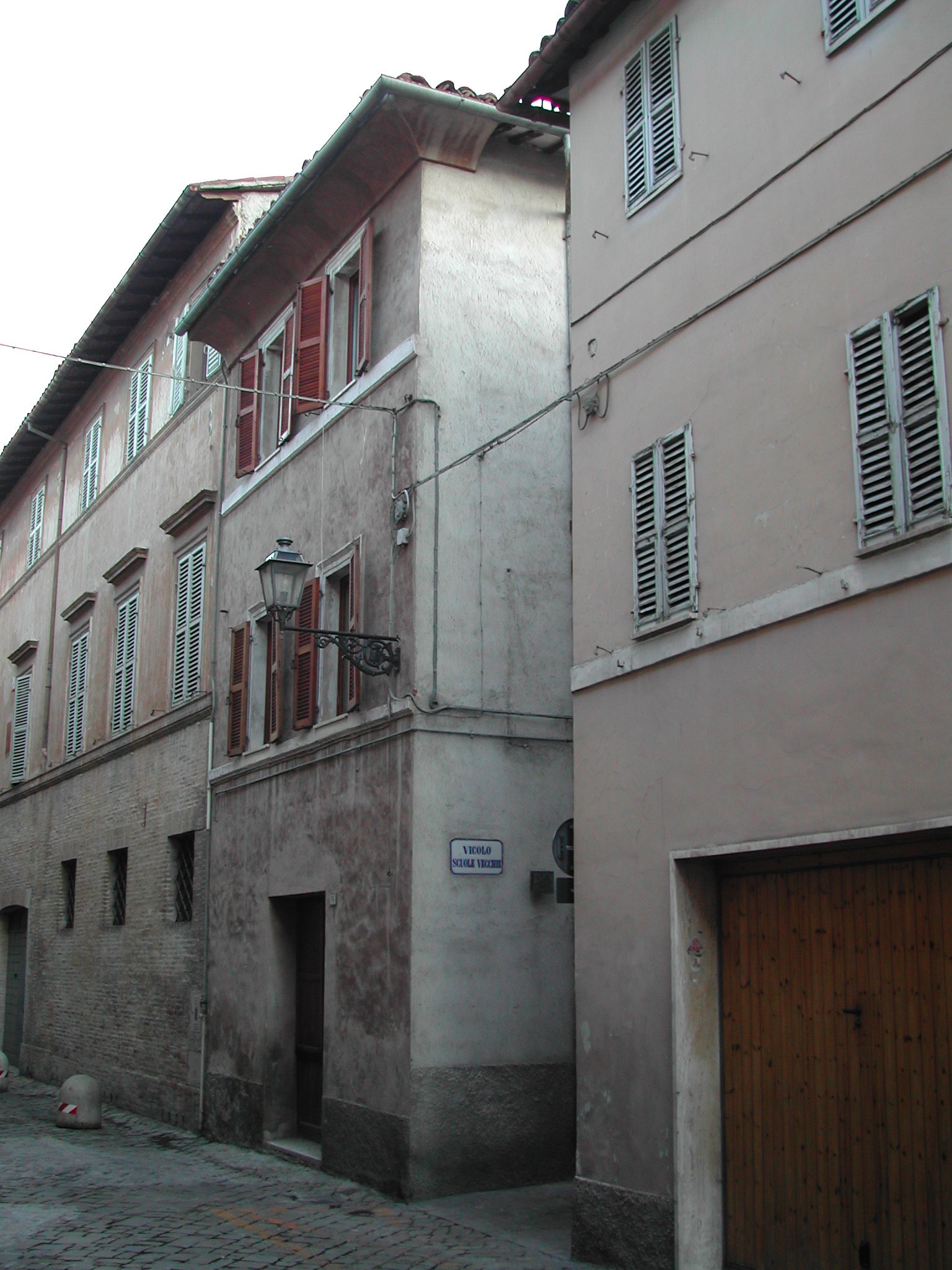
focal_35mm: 38
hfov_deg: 37.7
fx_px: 1393
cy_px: 635
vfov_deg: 49.0
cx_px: 476
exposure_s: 1/47.6
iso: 100
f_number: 2.8
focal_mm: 8
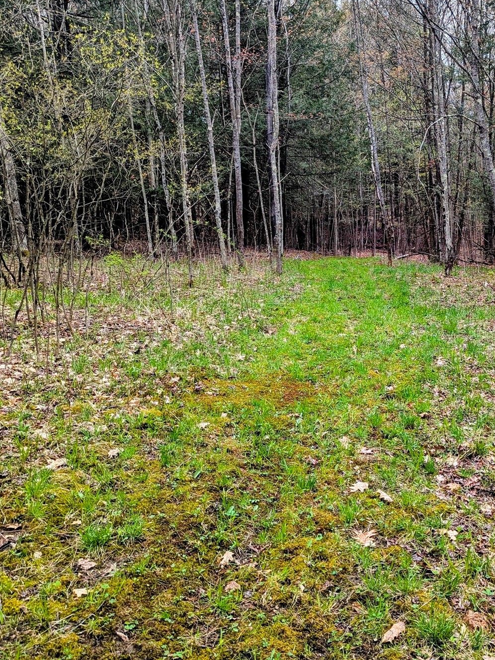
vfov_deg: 50.1
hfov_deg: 37.8
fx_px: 705
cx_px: 366
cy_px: 332
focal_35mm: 37
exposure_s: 1/326
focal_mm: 6.81
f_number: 1.85
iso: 41
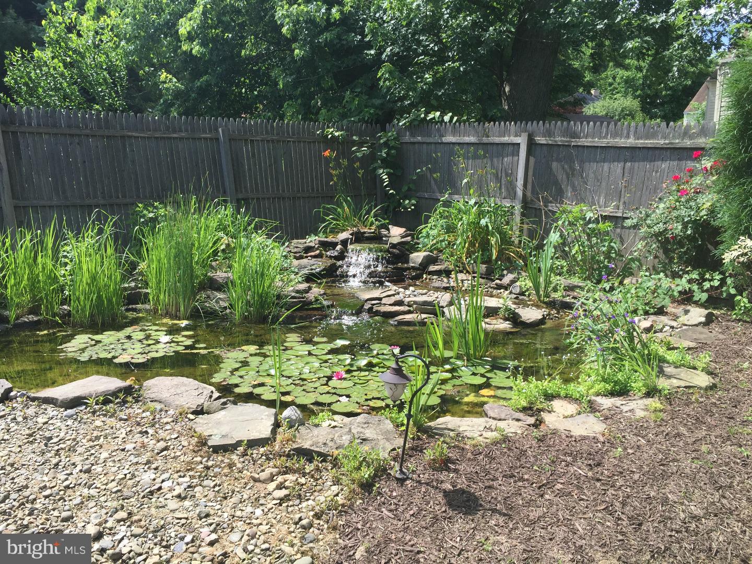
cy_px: 282
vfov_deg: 48.2
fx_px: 630
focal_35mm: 29
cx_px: 376
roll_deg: -0.6
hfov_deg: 61.7
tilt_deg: -9.0
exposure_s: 1/920
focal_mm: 4.15
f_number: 2.2
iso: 32
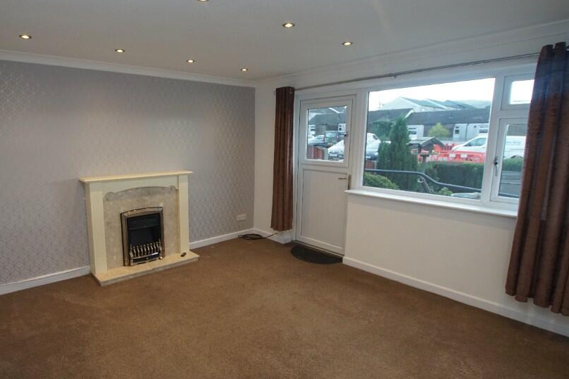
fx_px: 300
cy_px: 181
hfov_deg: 85.3
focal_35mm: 19
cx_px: 215
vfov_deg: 64.5
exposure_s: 1/160
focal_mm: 10
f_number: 4
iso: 800
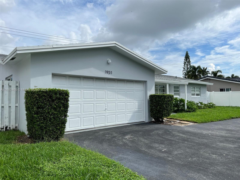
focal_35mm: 26
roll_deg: +0.2
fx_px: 180
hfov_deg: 67.3
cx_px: 120
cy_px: 90
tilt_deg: +2.0
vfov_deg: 53.1
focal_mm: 5.7
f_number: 1.5
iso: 50
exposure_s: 1/6211
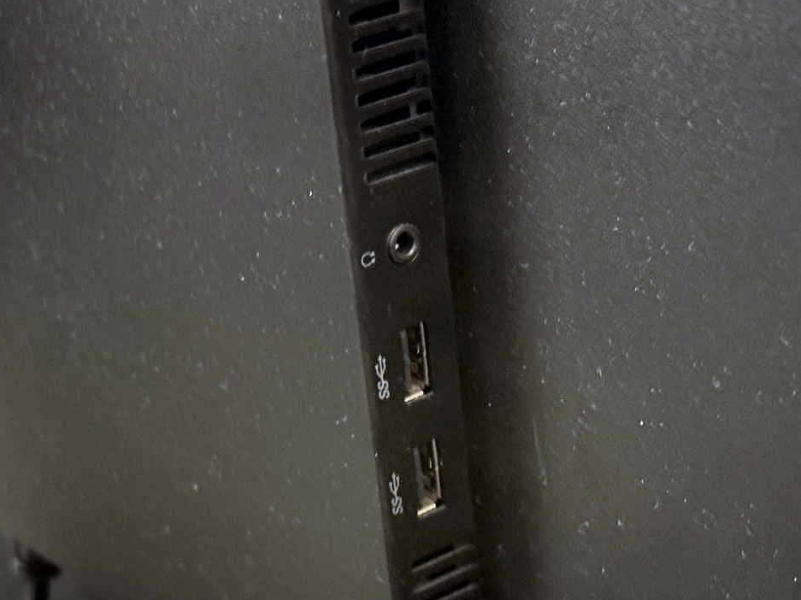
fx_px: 1897
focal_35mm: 82
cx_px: 416
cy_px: 393
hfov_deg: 23.8
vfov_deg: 17.9
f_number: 1.78
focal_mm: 6.76
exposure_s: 1/25
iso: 640
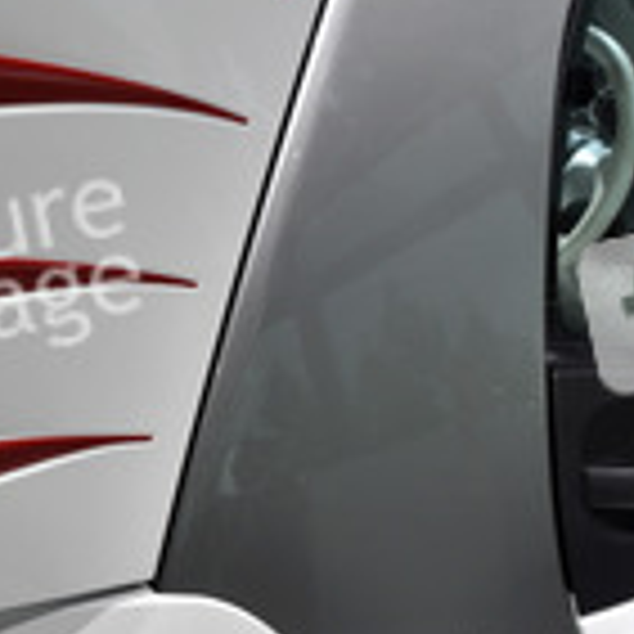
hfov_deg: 19.5
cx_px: 40
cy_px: 513
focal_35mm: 87
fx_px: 1803
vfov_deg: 19.7
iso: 200
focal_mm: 24
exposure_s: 1/200
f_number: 7.1
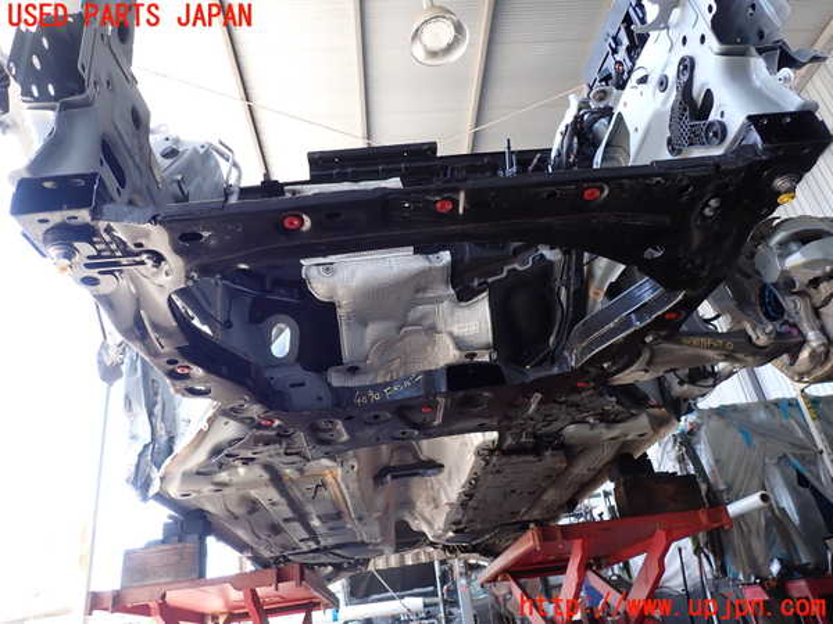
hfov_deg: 69.4
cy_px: 312
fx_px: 602
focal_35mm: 25
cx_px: 416
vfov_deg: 54.9
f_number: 2.8
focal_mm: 4.5
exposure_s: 1/60
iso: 100
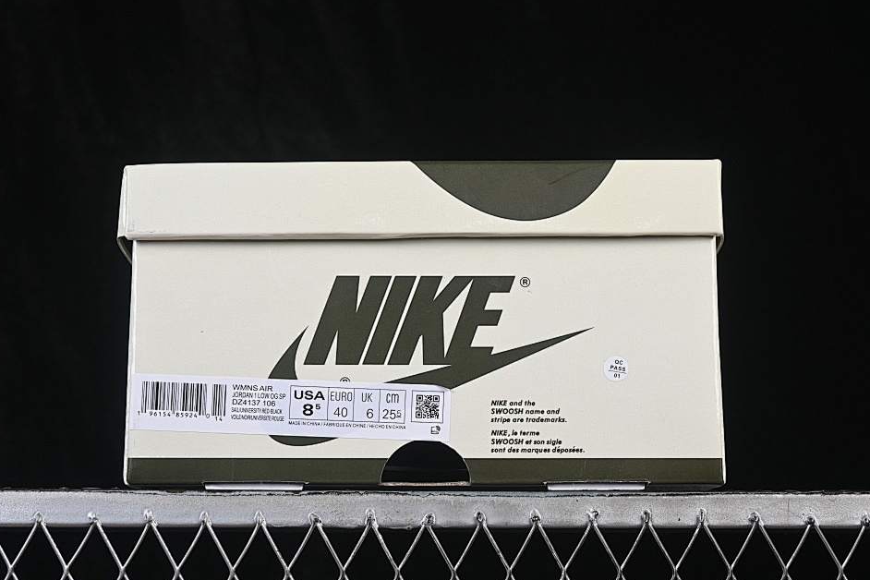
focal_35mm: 86
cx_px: 432
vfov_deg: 15.9
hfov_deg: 23.6
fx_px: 2078
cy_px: 284
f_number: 8
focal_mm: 50
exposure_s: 1/80
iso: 160
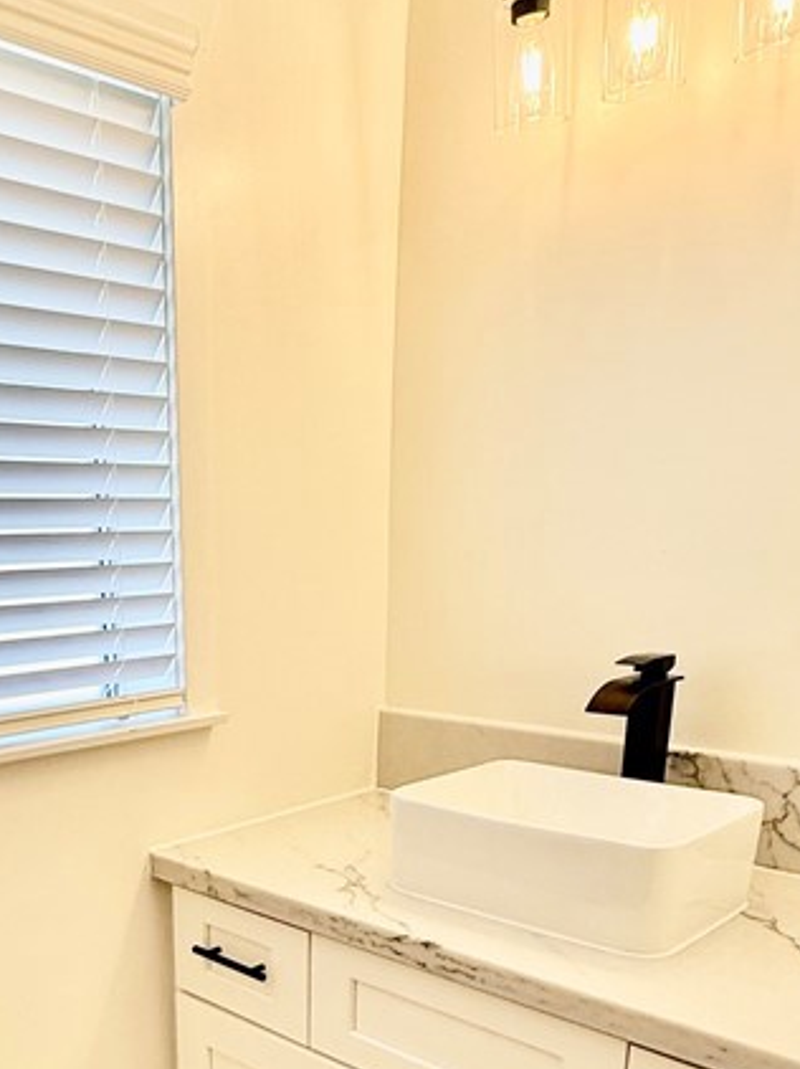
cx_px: 220
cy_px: 874
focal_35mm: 34
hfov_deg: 40.8
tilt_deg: -18.6
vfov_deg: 50.3
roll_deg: +0.0
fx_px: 1049
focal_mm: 2.22
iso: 64
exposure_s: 1/120
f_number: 2.2
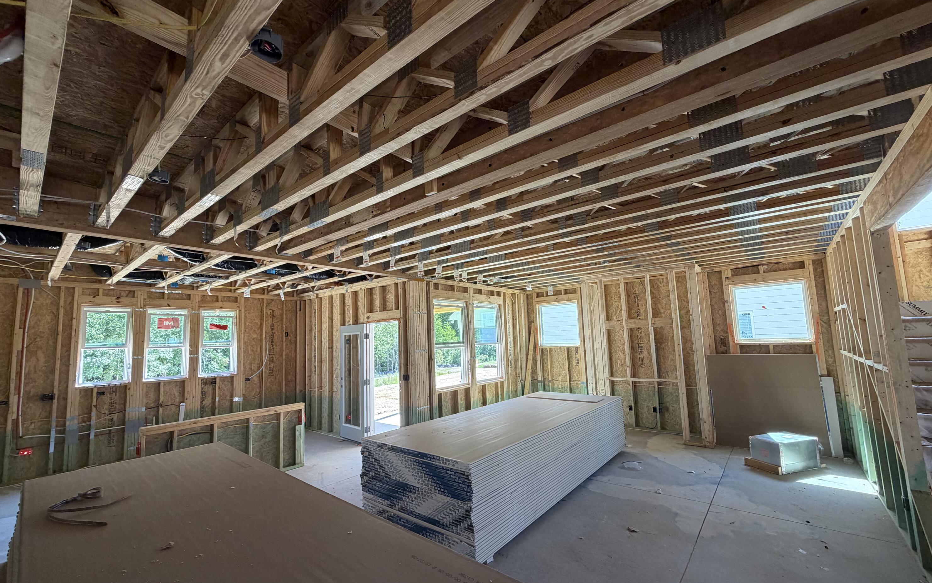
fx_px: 381
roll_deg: +2.5
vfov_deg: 74.8
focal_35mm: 15
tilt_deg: +6.6
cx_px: 461
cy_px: 302
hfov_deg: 101.5
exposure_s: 1/121
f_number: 2.2
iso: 200
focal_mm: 2.22
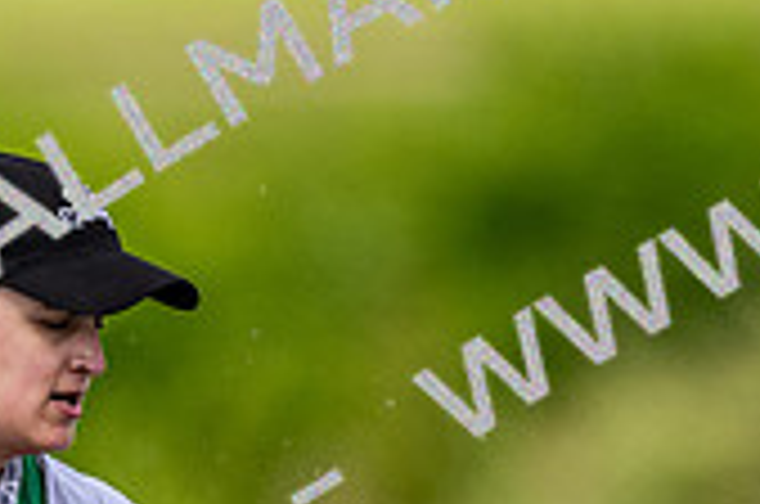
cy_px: 513
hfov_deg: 0.7
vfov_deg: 0.4
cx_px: 85
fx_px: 65257
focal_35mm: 3097
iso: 400
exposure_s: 1/2500
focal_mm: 600
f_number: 4
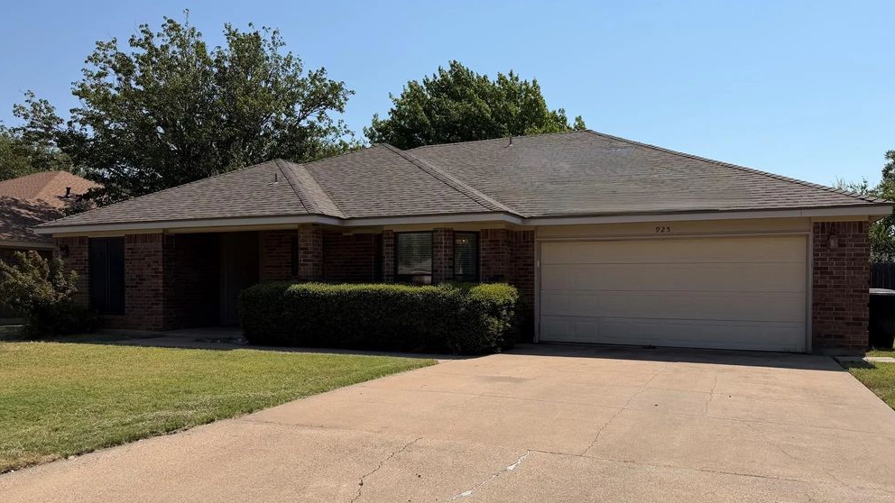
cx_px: 457
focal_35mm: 27
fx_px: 641
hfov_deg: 69.9
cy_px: 288
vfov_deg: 42.8
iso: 80
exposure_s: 1/8130
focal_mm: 6.76
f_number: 1.78
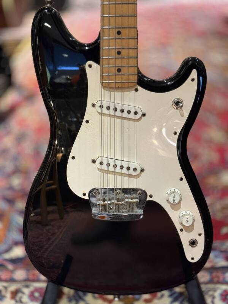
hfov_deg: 30.3
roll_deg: +1.4
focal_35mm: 48
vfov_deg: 39.7
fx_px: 422
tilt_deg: -30.0
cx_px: 114
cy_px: 152
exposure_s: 1/40
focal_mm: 6.76
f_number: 1.78
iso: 500
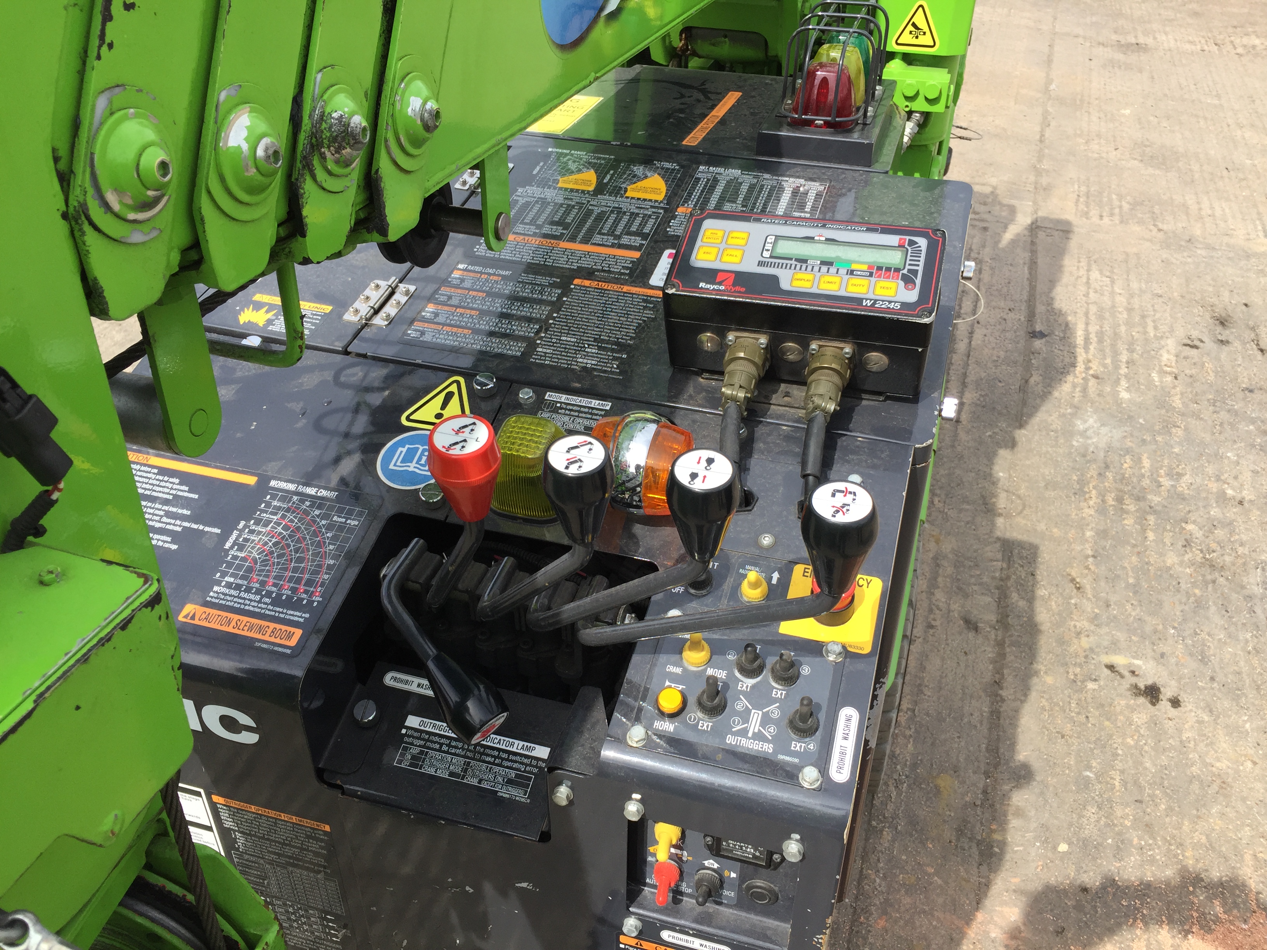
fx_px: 1061
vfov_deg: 48.2
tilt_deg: -36.8
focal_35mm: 29
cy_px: 475
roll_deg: -0.5
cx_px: 634
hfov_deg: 61.7
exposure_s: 1/1041
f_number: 2.2
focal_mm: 4.15
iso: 32
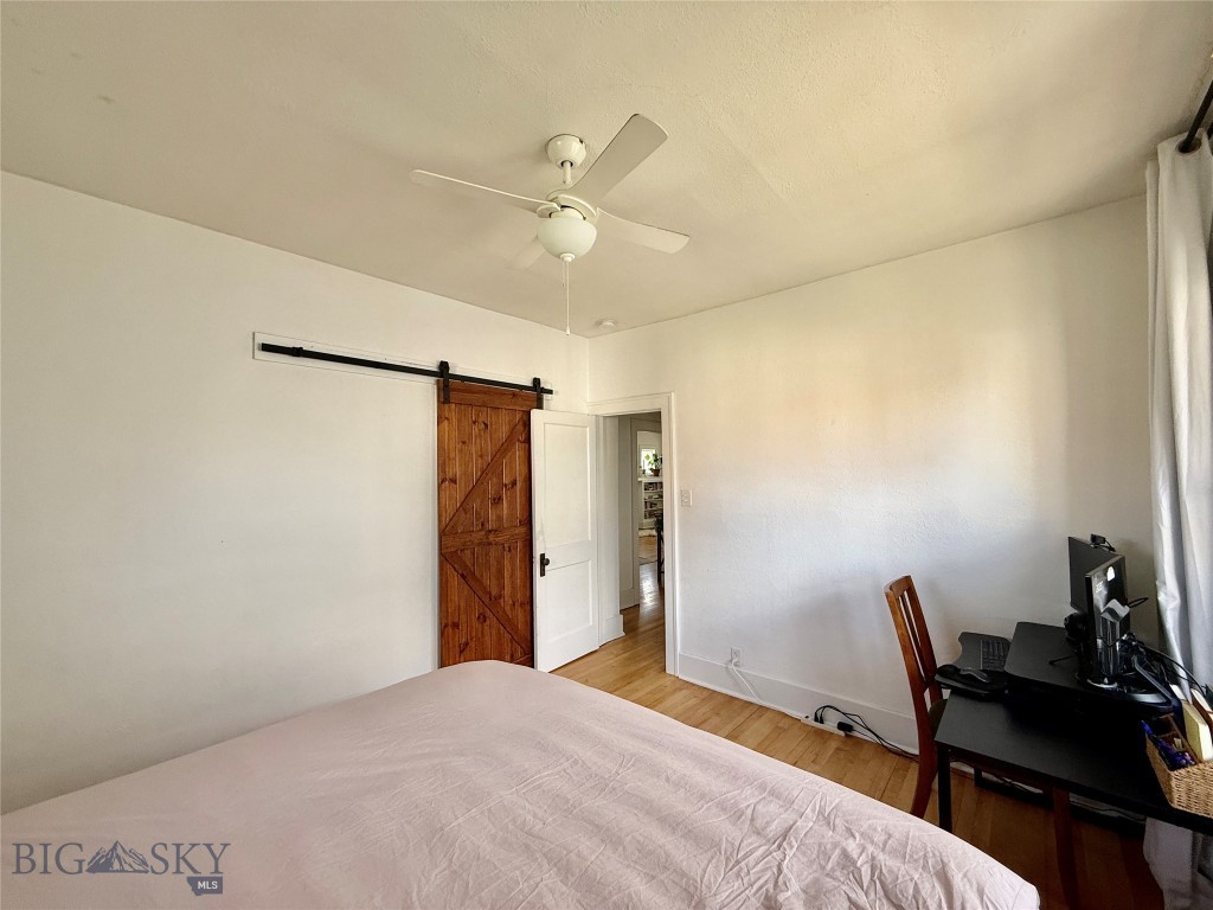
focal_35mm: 14
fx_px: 491
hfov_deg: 102.1
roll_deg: +0.7
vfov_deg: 85.7
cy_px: 455
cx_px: 606
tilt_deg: +2.1
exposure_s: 1/99
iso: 160
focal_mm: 2.22
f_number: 2.2
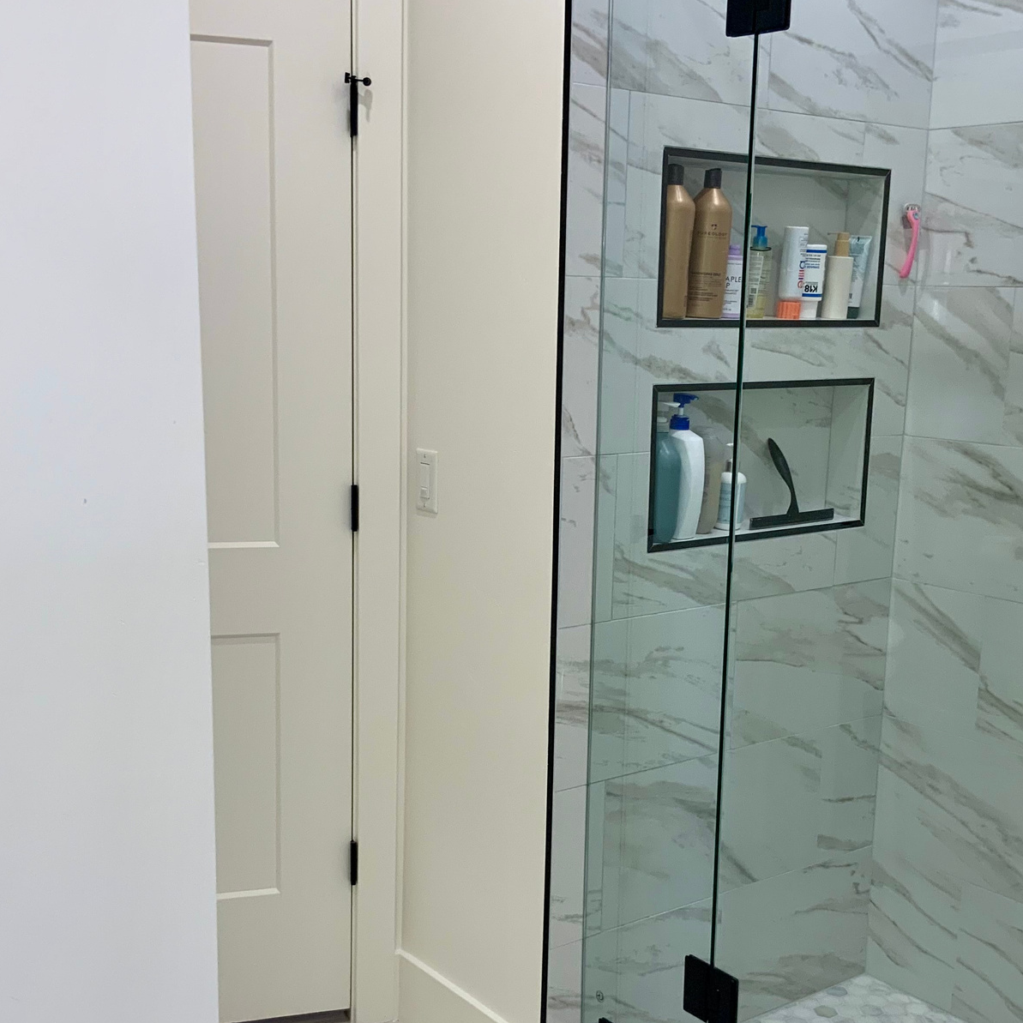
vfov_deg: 38.2
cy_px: 608
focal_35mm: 44
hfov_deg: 38.3
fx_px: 1471
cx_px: 536
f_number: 1.8
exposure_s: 1/120
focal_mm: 3
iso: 40
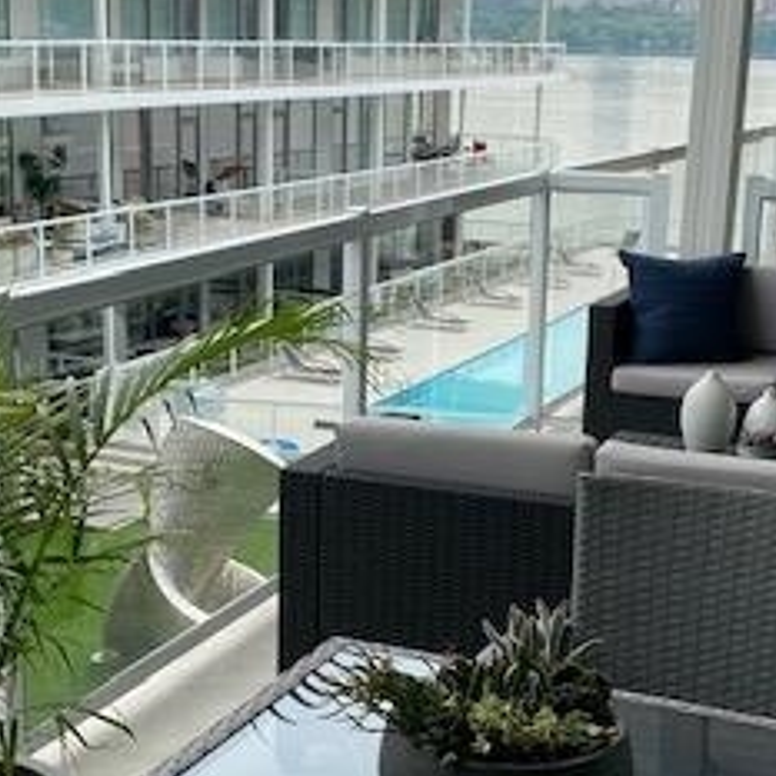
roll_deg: -2.0
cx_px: 406
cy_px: 410
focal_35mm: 63
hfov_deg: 27.3
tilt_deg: -15.4
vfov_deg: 27.3
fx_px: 1598
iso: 32
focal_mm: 4.25
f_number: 1.8
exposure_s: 1/1135
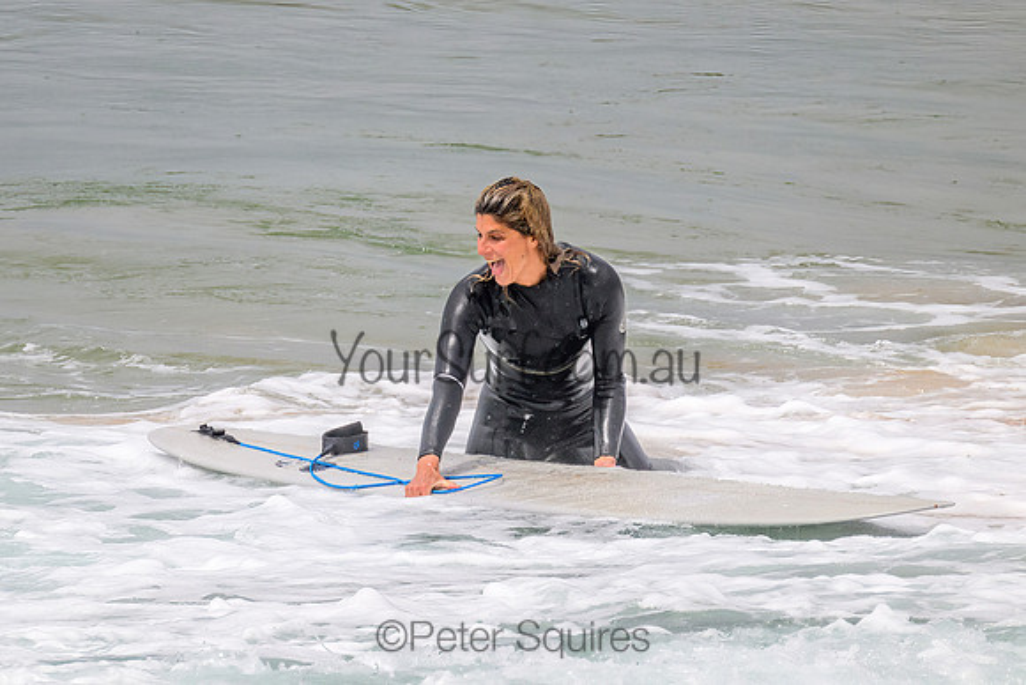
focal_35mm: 1076
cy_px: 224
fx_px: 30668
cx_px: 386
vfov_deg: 1.3
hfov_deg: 1.9
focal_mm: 800
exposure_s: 1/2000
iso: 800
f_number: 11
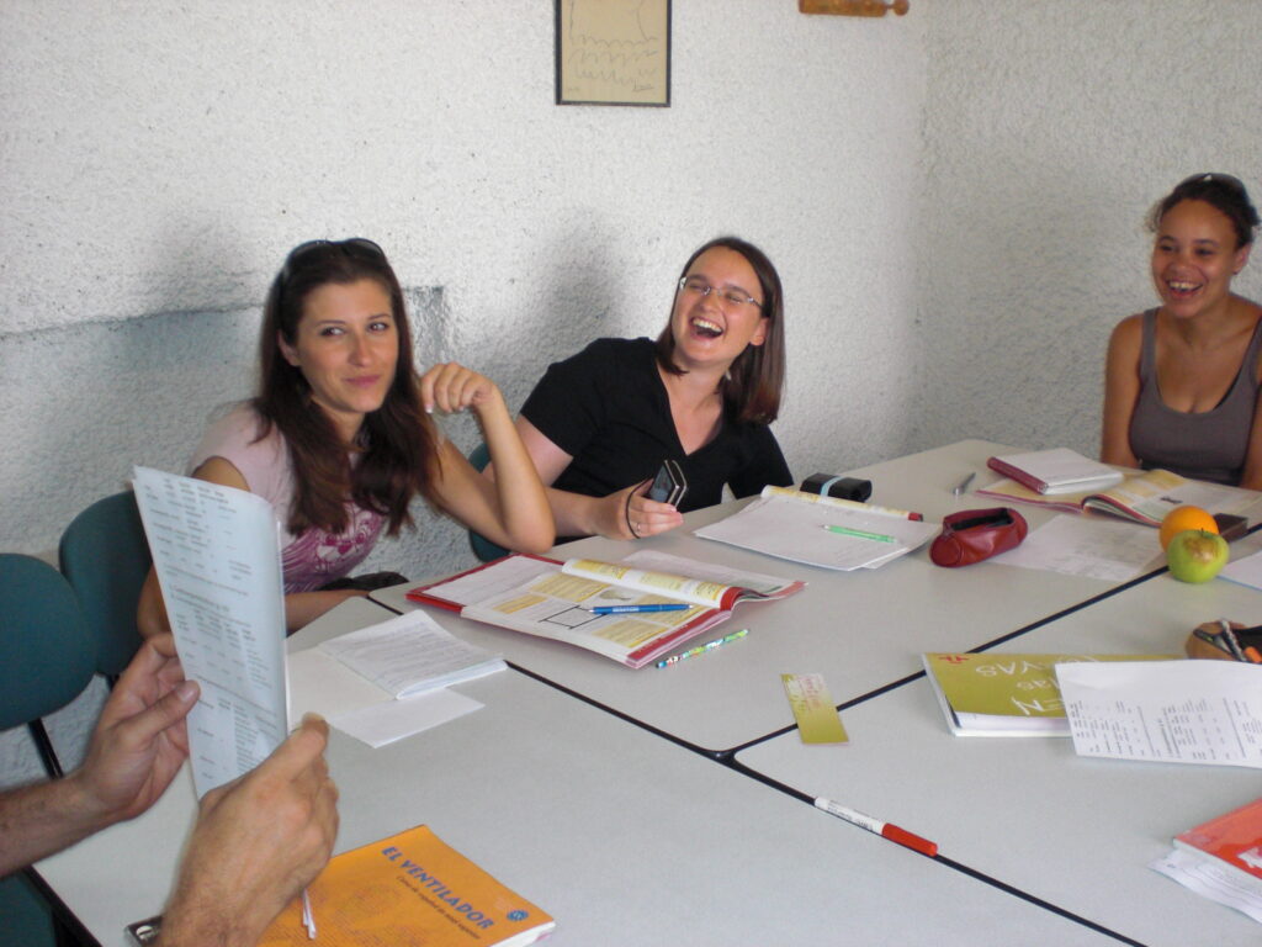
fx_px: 1385
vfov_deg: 37.7
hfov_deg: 49.0
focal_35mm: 38
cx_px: 631
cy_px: 474
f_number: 3.1
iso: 200
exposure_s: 1/60
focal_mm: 6.3
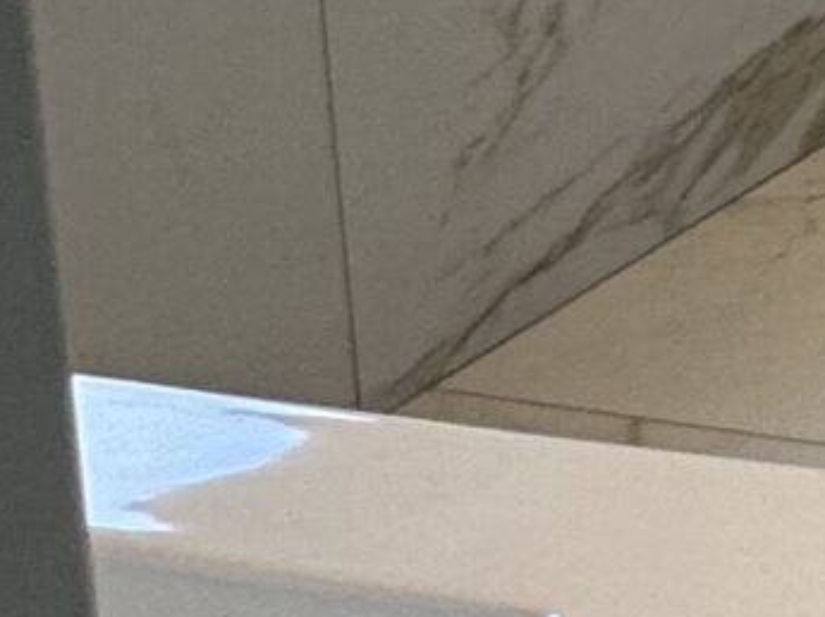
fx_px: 2476
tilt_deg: -7.6
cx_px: 2198
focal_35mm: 104
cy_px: -677
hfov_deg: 12.6
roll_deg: -1.7
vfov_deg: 12.3
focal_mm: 2.22
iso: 80
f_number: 2.2
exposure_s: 1/100
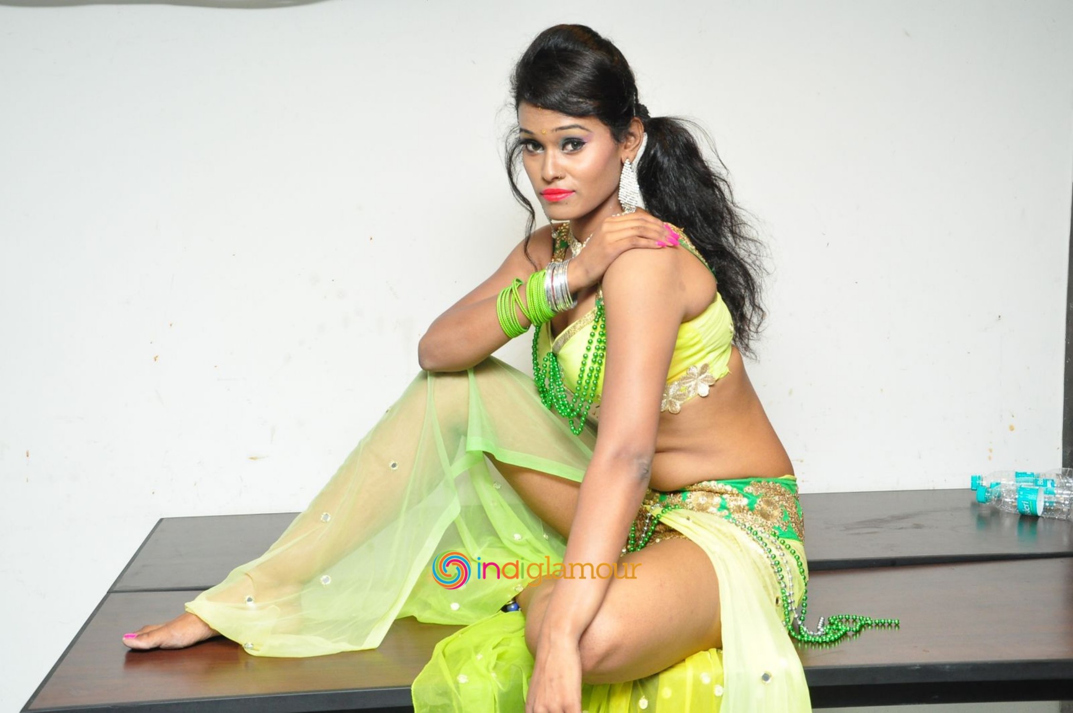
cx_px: 536
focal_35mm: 45
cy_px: 356
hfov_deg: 43.6
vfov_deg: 29.8
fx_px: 1340
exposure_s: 1/125
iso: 1600
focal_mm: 30
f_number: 8
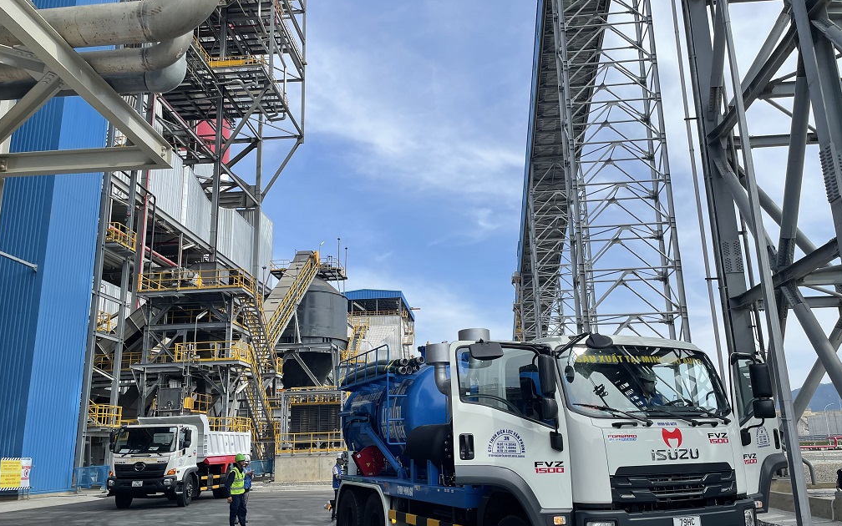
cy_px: 299
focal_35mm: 28
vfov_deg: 44.4
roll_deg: +1.7
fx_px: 643
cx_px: 424
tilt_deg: +13.9
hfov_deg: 66.5
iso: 32
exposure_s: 1/2817
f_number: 1.6
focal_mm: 4.2
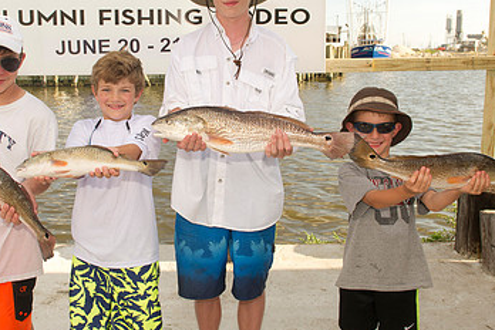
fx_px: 550
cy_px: 125
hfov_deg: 48.3
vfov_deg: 33.2
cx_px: 209
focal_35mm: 40
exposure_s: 1/250
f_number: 10
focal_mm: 24
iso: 400
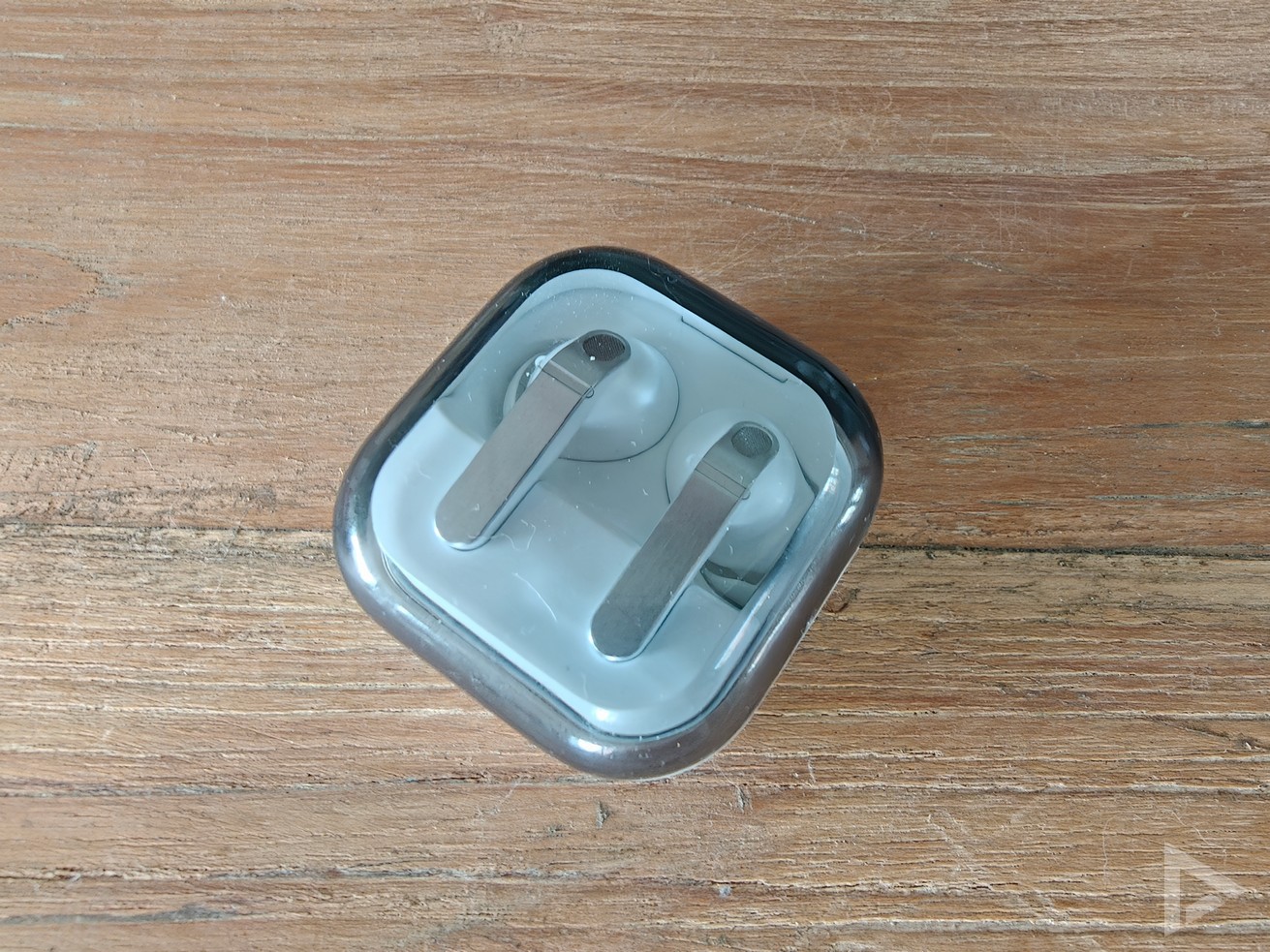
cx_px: 635
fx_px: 844
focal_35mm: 23
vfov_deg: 58.9
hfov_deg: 73.9
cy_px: 476
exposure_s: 1/33
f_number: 2
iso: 500
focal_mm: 2.63
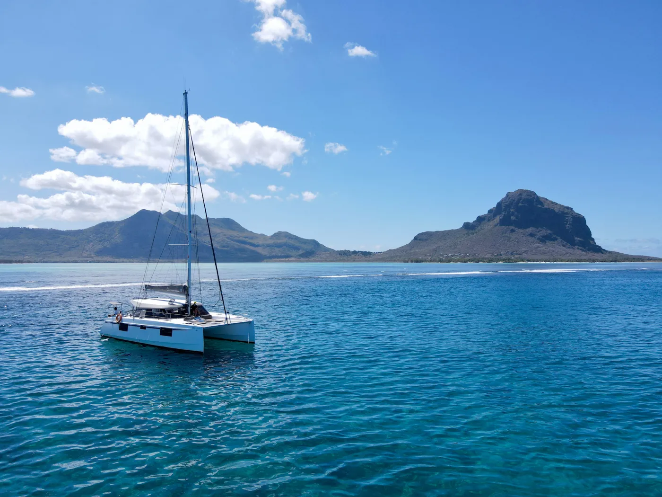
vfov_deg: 56.8
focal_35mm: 24
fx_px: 459
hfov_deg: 71.6
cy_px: 248
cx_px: 331
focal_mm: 4.5
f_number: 2.8
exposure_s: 1/800
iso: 110
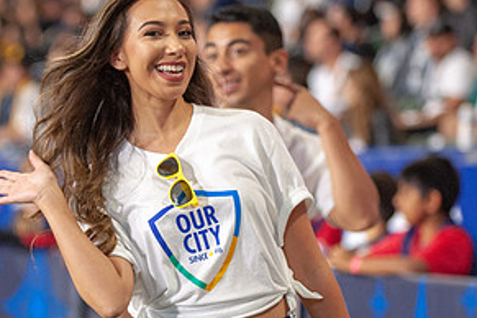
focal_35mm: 239
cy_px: 200
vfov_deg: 5.7
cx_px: 170
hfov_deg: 8.6
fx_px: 3167
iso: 3200
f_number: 2.8
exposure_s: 1/640
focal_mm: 120
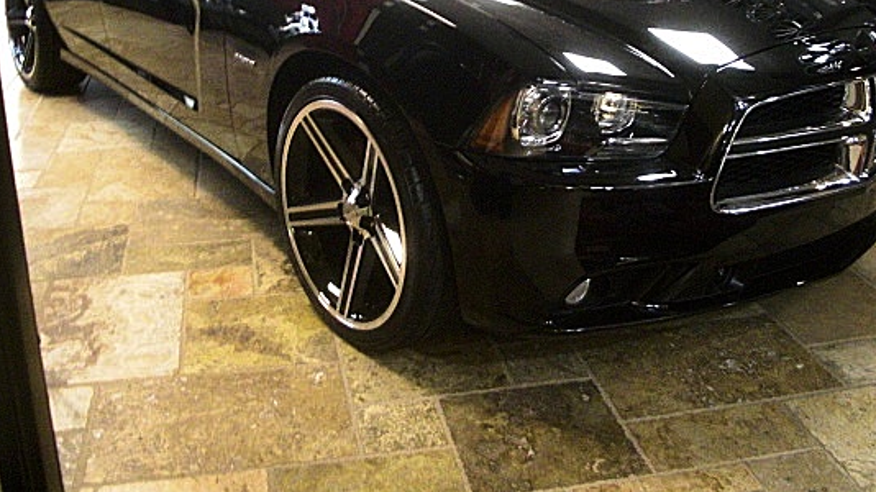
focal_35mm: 47
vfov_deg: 25.0
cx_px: 484
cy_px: 103
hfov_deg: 43.7
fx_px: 1091
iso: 800
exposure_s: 1/25
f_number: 2.8
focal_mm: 6.3
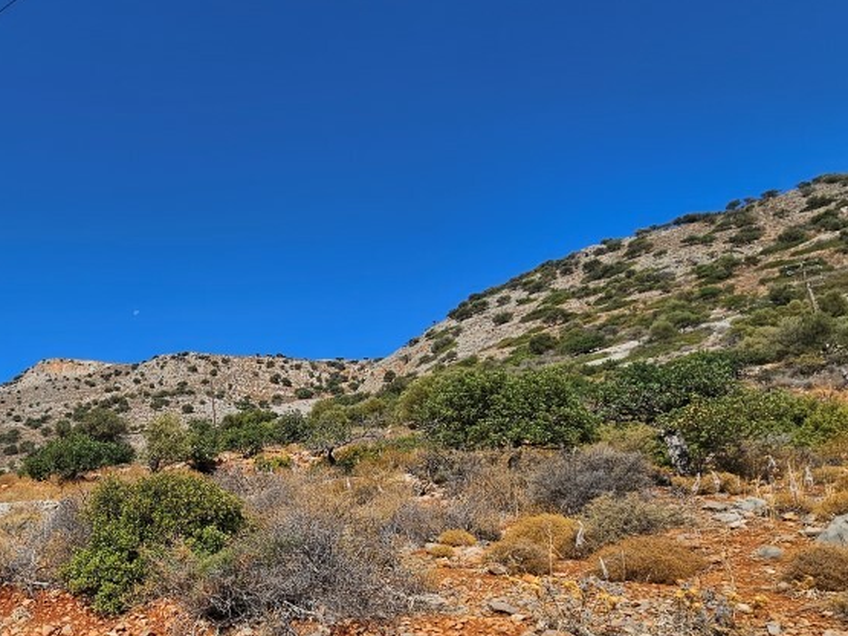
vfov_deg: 54.8
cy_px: 456
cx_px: 115
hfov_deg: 62.3
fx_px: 588
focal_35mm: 24
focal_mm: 2.2
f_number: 2.2
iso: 50
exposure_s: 1/2417
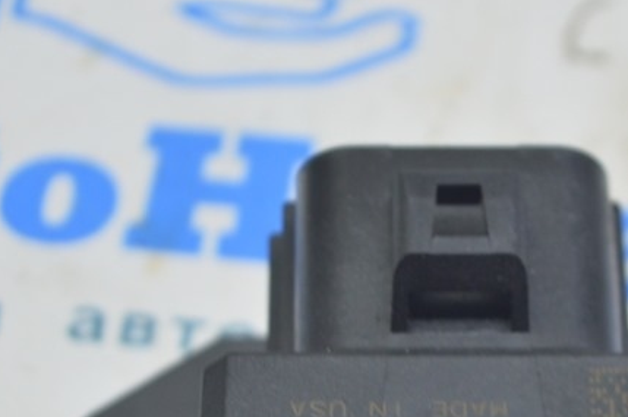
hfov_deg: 11.5
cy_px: 462
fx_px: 3119
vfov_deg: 7.6
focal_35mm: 179
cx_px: 439
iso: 400
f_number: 5.6
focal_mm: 50
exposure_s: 1/20
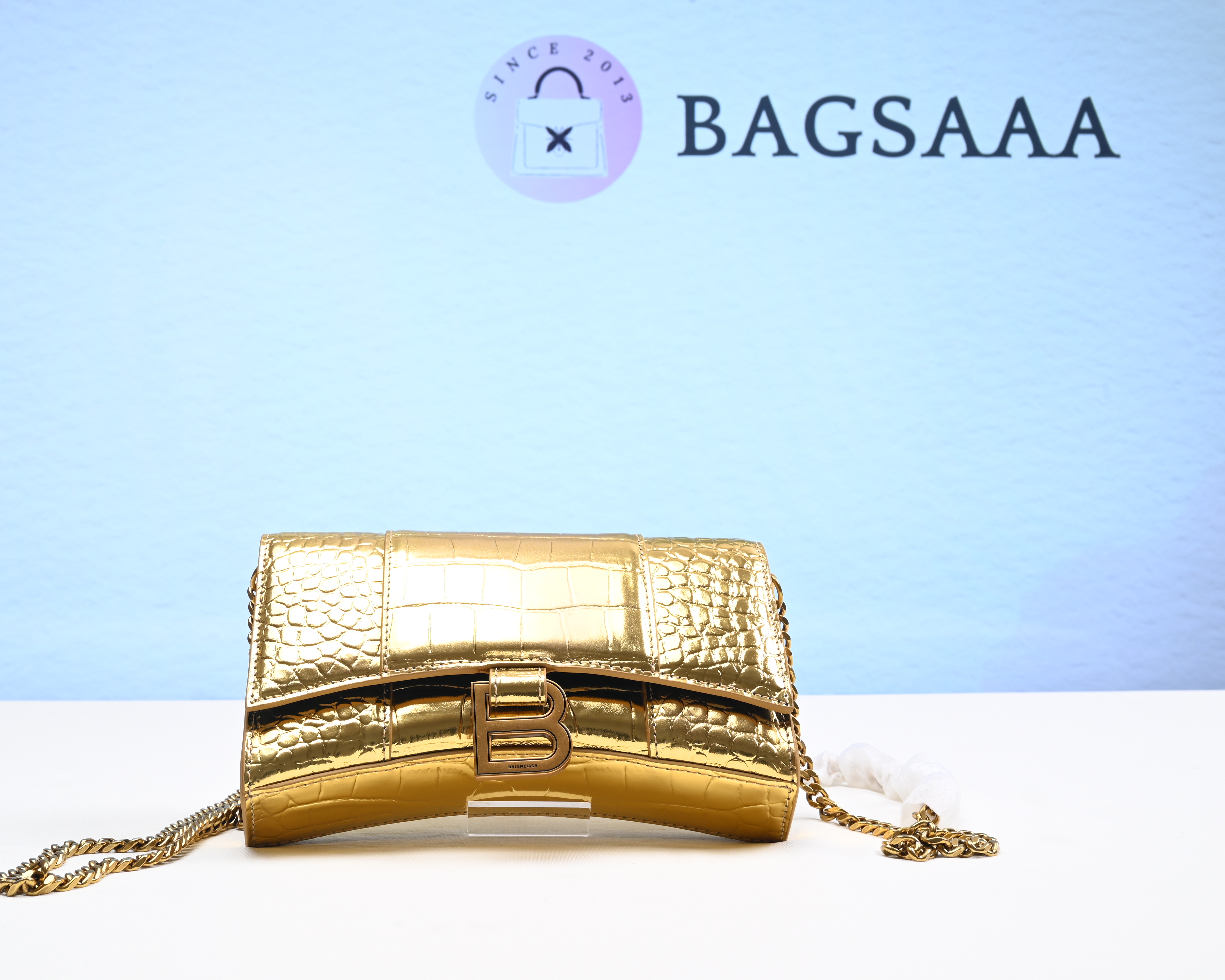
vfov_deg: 35.7
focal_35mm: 42
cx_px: 493
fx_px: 1523
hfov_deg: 43.6
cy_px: 489
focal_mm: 37
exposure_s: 1/2
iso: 100
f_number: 16
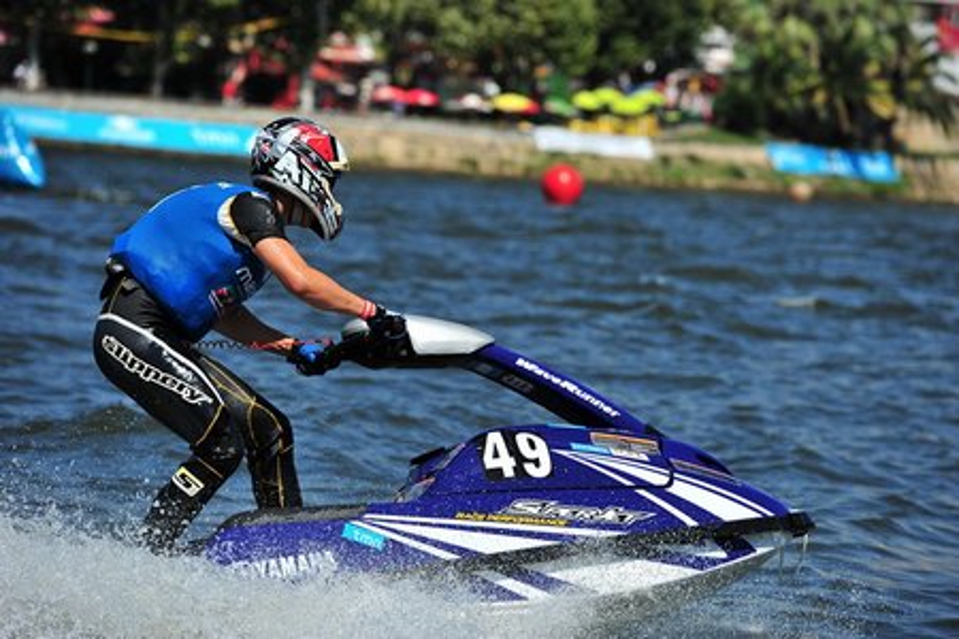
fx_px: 4661
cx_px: 480
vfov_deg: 7.8
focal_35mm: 175
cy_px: 320
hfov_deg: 11.7
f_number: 5.6
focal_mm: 175
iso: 200
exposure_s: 1/2000
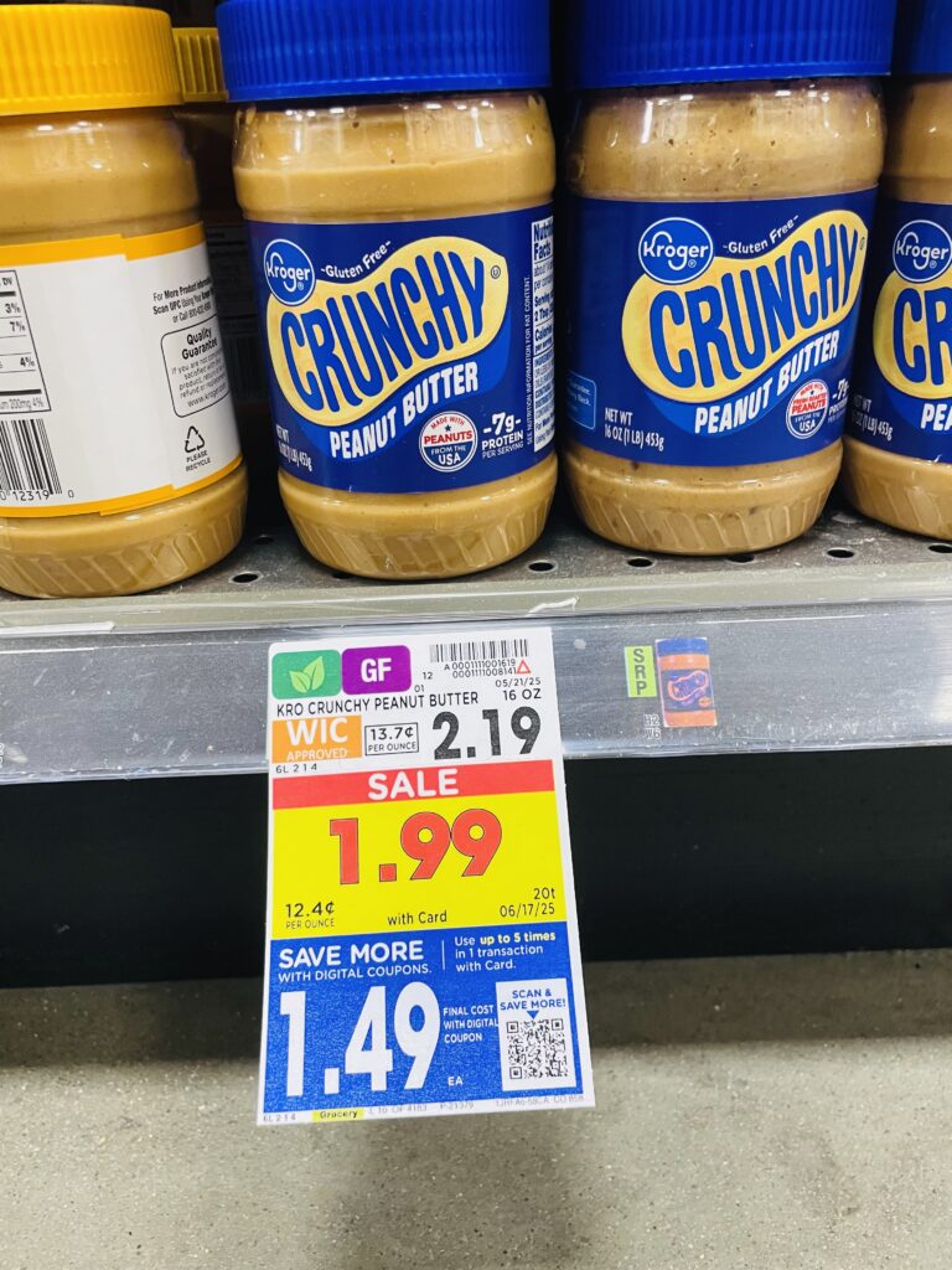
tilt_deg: -25.5
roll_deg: +3.2
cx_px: 476
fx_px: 953
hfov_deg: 53.1
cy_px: 635
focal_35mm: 26
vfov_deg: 67.3
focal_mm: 4.2
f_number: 1.6
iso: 200
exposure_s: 1/60
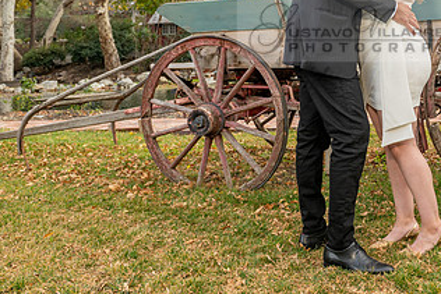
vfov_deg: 26.1
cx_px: 358
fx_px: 600
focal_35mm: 49
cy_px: 0
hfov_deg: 38.7
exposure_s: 1/125
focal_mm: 24
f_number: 5.6
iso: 200
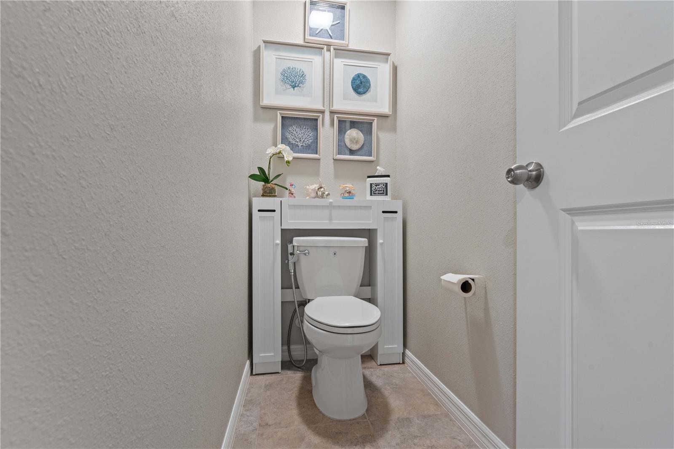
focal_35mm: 16
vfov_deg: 73.7
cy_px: 224
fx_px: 299
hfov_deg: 96.7
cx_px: 337
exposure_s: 1.6
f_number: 9
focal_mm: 16
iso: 400
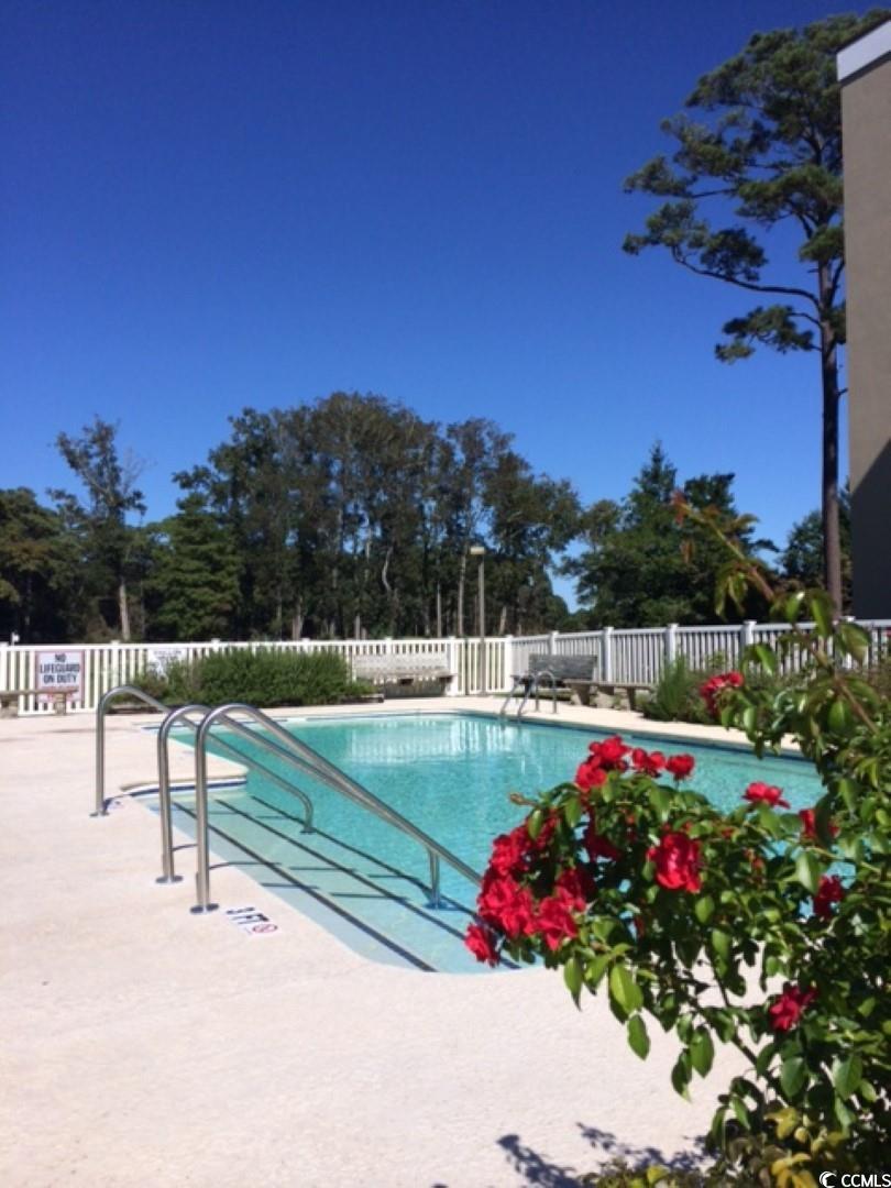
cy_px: 594
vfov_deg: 60.0
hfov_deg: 46.8
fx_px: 1030
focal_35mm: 30
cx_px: 446
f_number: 2.2
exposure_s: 1/4566
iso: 40
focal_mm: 4.12
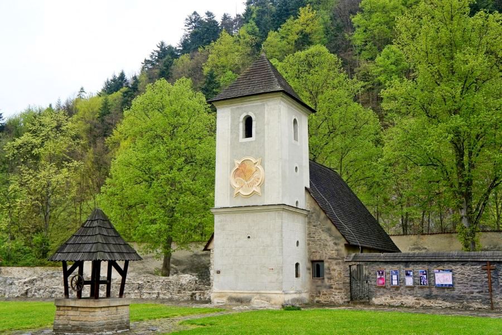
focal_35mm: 40
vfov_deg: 33.0
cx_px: 251
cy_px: 168
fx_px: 565
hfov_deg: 47.9
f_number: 5
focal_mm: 27
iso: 200
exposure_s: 1/250
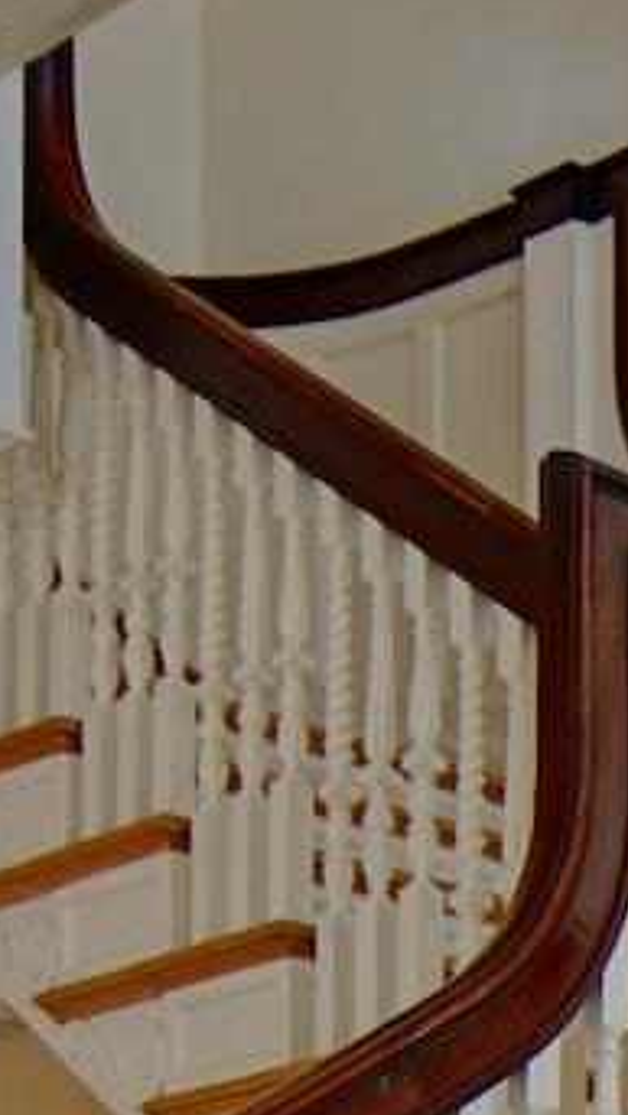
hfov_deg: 11.8
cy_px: 1624
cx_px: 1305
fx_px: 2686
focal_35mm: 91
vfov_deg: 20.4
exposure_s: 1/60
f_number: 2.8
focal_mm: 11
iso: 100
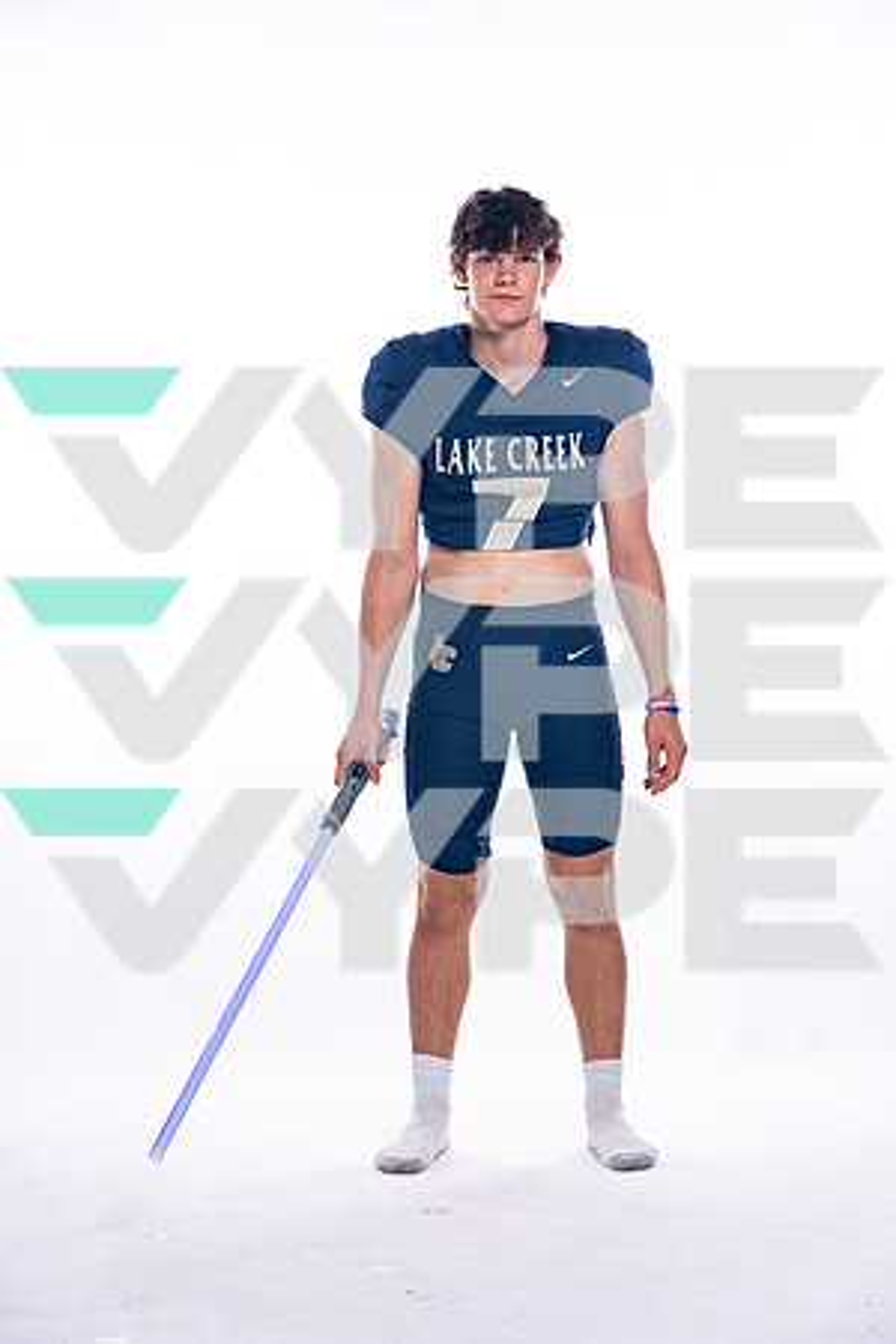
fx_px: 3658
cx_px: 448
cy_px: 672
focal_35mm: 98
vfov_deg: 20.8
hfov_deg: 14.0
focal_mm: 98
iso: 400
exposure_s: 1/250
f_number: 6.3
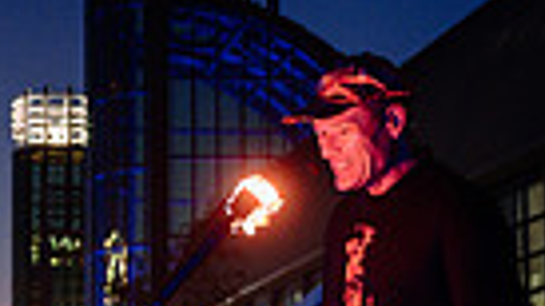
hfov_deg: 14.8
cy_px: 329
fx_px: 1994
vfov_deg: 8.7
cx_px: -196
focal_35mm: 138
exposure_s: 1/80
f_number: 2.8
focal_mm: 28
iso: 640
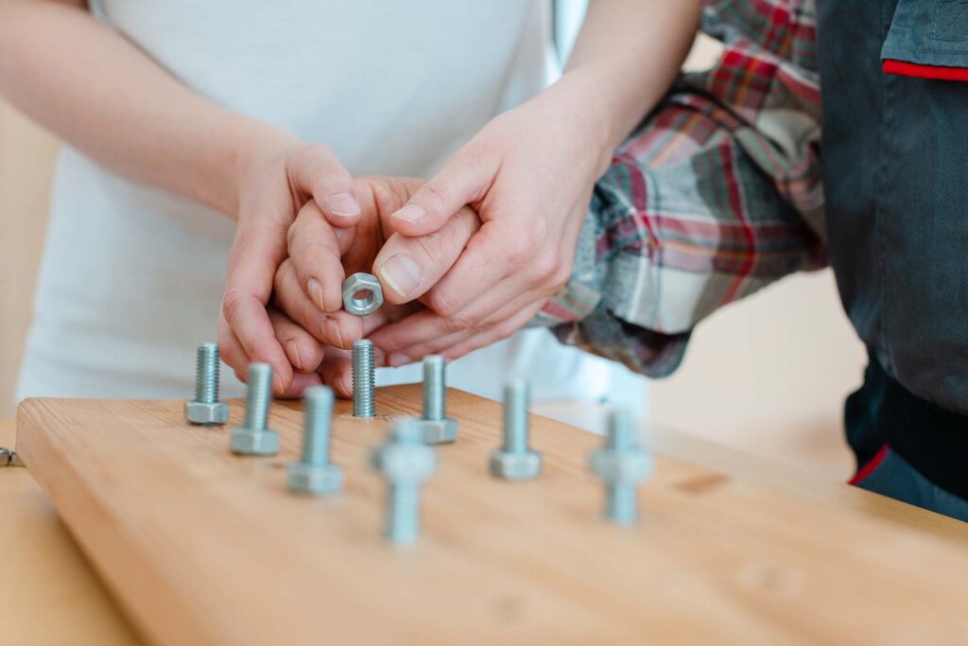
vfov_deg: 27.0
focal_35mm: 50
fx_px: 1345
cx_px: 484
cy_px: 323
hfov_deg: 39.6
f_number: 3.5
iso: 500
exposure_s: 1/60
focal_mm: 50
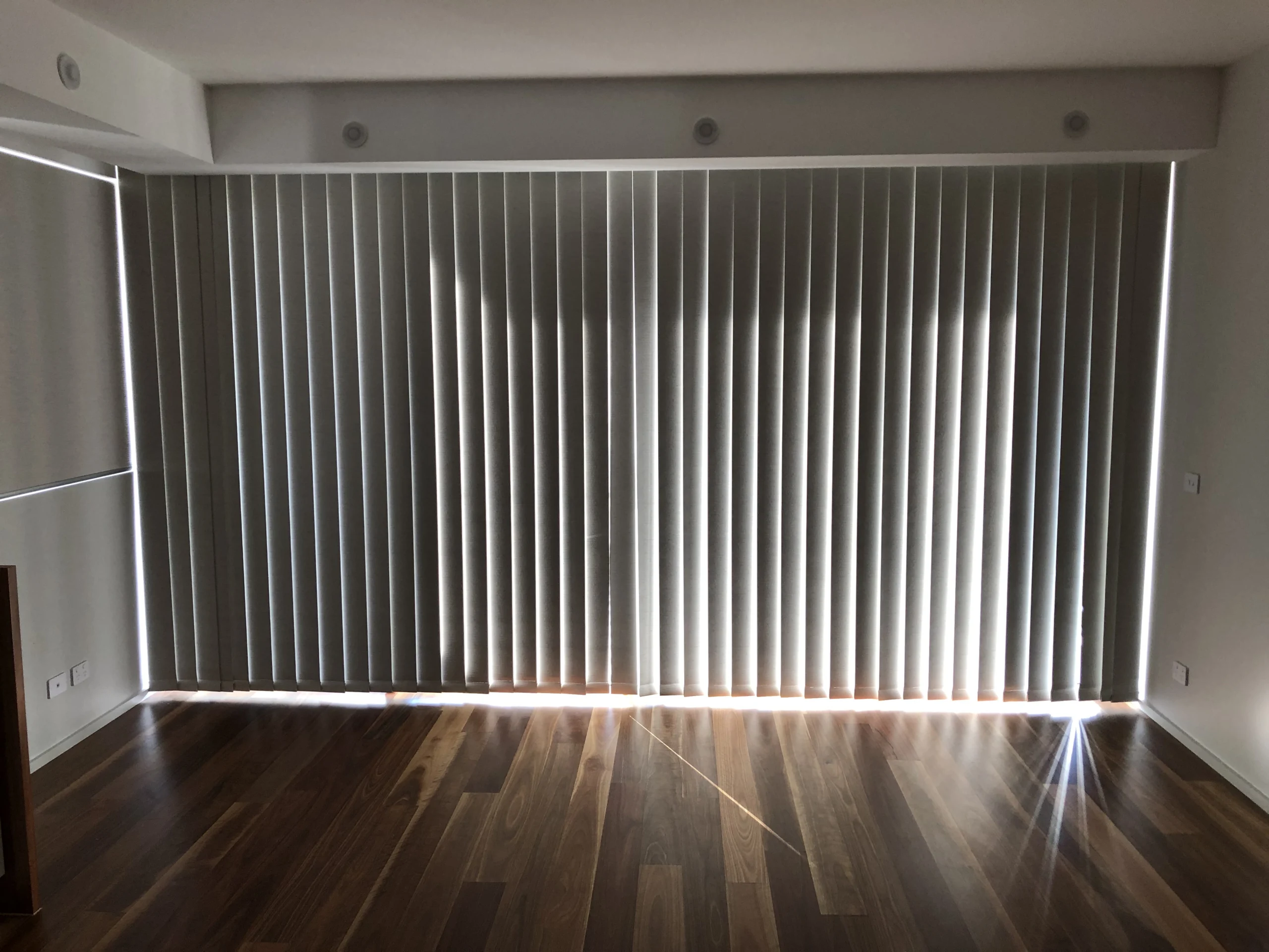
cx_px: 634
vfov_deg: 49.7
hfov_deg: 63.4
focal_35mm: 28
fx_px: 1026
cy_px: 476
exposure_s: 1/40
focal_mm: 4
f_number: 1.8
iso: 25
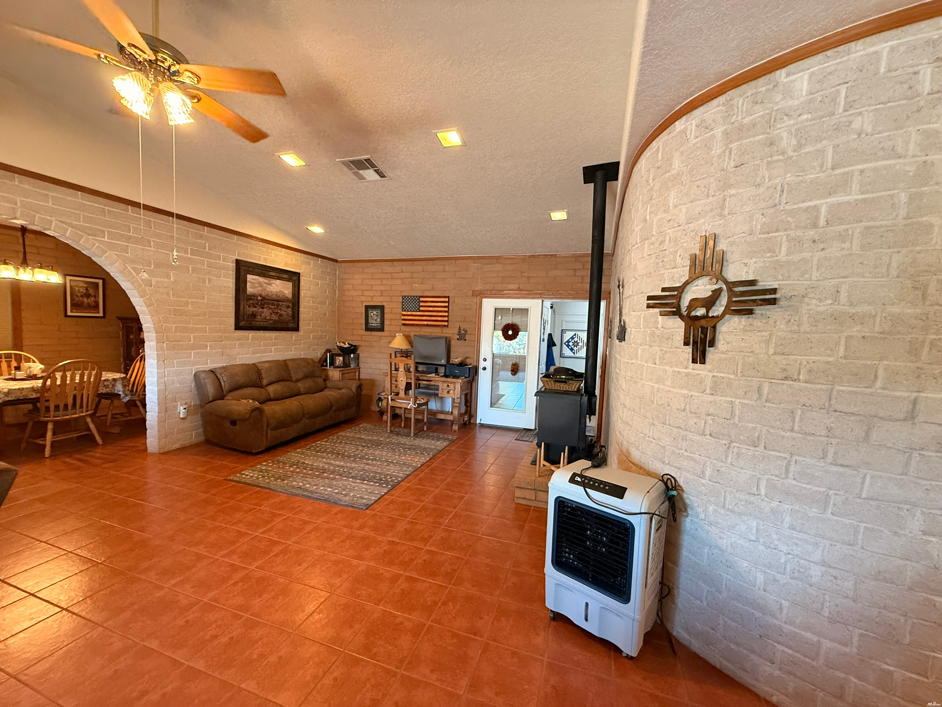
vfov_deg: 85.7
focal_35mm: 14
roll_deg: -2.3
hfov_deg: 102.1
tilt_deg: -3.6
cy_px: 354
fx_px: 381
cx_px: 471
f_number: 2.2
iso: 400
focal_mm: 2.22
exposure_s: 1/60
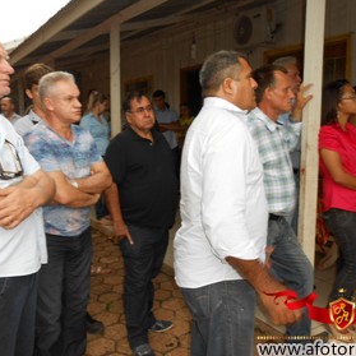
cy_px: 180
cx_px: 182
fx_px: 384
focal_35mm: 33
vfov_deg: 49.7
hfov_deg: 49.7
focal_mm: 4.6
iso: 100
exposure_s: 1/30
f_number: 3.5
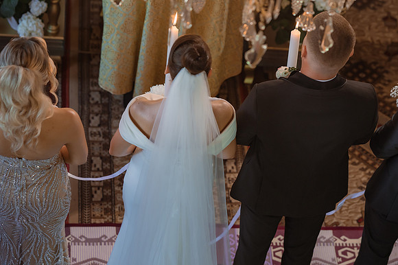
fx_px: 1135
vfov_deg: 13.3
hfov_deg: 19.9
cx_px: 236
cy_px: 117
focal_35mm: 103
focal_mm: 85
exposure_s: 1/200
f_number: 2.5
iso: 1000
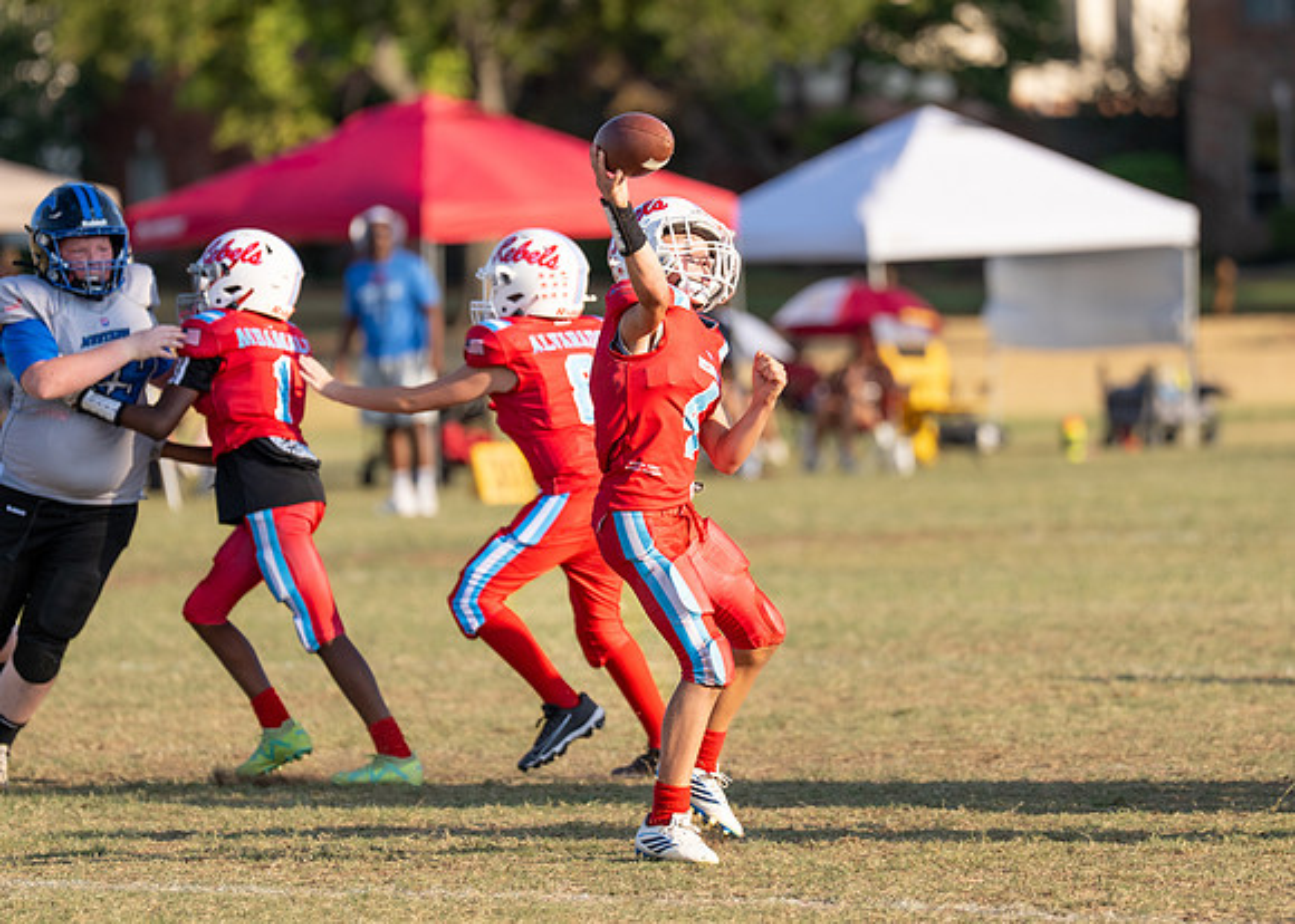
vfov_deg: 4.8
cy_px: 435
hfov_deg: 6.7
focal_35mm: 301
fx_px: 11071
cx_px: 682
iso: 125
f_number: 3.2
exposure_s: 1/2000
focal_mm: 200
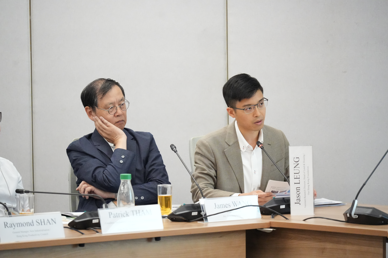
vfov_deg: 6.9
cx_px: 194
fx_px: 2155
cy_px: 129
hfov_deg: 10.3
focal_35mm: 200
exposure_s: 1/320
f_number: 4
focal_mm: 200
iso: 12800
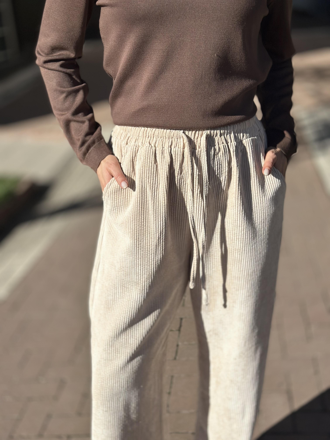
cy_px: 220
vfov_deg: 39.7
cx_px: 165
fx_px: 610
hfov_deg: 30.3
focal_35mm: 48
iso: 100
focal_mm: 6.86
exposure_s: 1/9804
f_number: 1.78
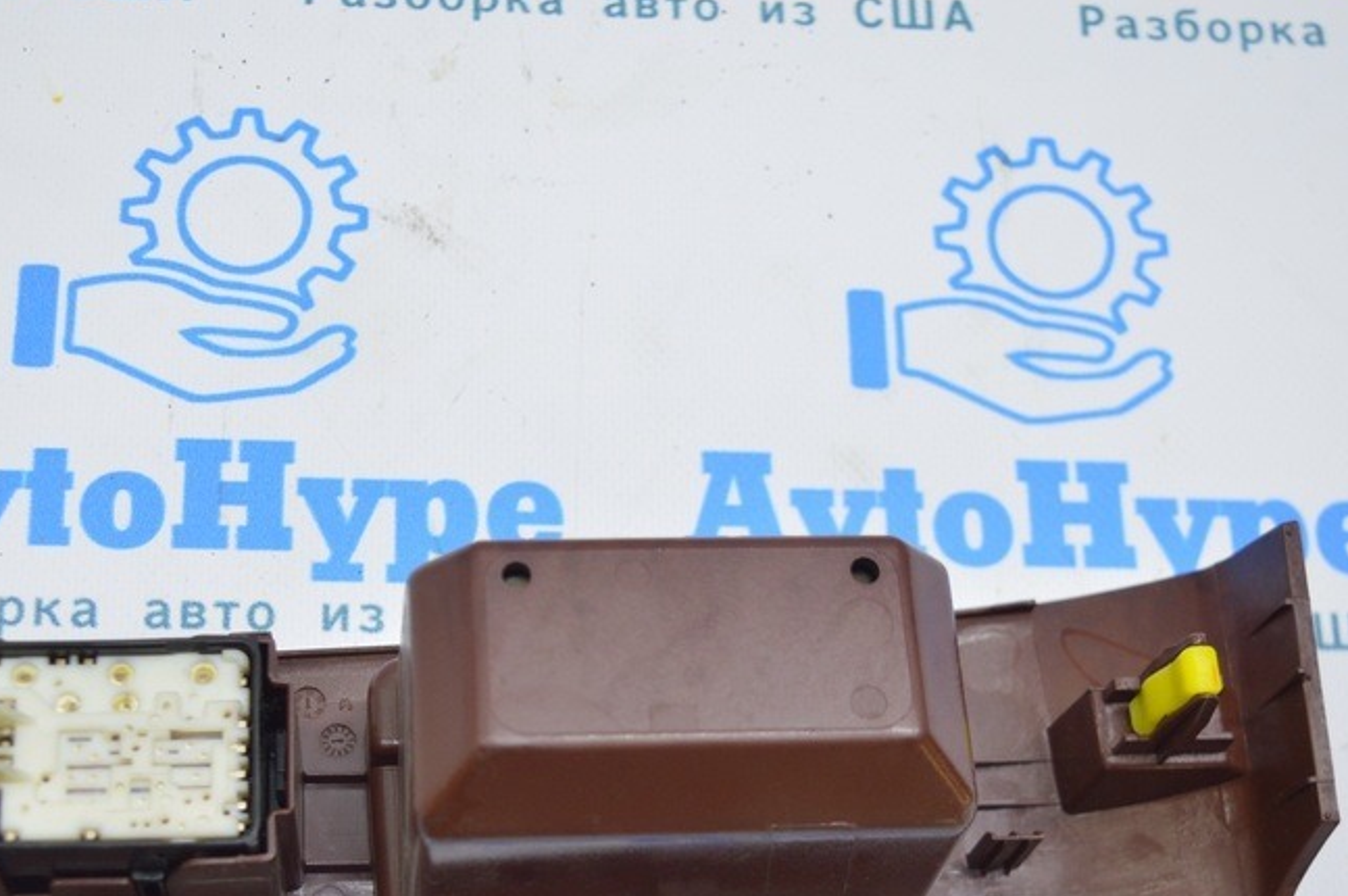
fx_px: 2132
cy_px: 689
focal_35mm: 57
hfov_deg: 34.9
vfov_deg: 23.5
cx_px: 485
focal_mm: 24
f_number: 4
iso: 400
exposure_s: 1/50
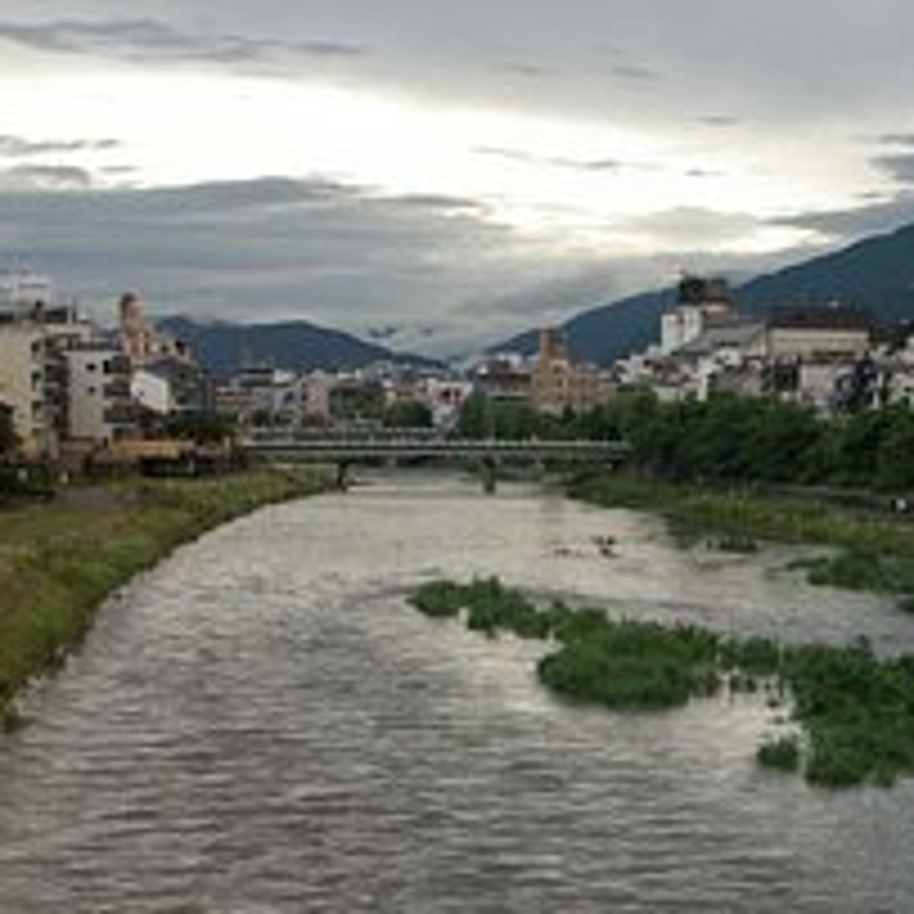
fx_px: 2689
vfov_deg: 19.2
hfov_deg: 19.1
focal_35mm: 90
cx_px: 734
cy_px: 680
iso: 800
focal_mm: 28
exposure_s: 1/500
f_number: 8
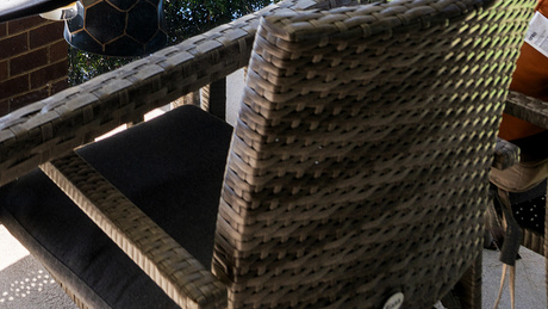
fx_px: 741
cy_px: -273
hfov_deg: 35.2
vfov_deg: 17.9
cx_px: -45
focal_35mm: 51
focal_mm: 14
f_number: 8
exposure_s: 1/60
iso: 125
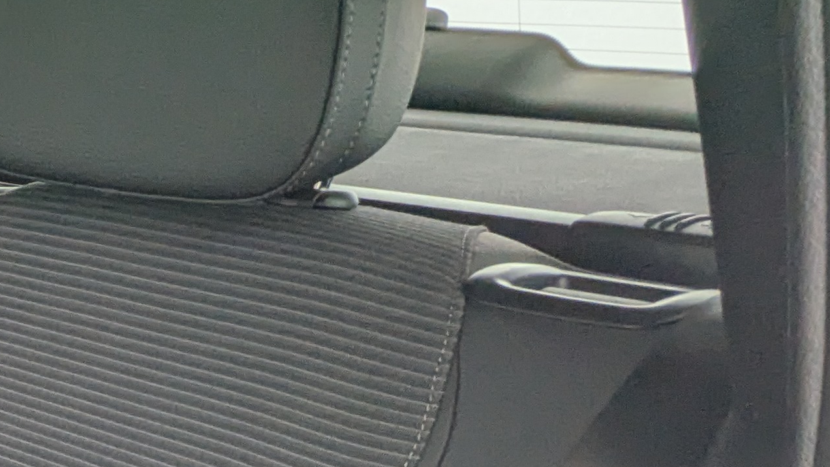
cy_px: 877
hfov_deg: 26.0
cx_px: -451
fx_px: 1232
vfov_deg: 17.0
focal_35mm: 56
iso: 69
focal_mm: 2.35
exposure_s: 1/29
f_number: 2.2
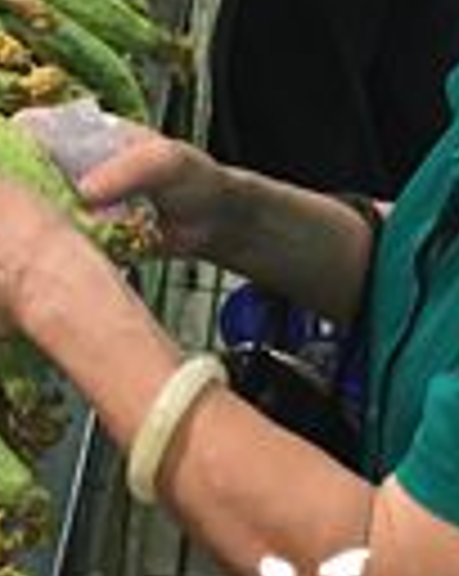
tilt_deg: -19.2
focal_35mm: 133
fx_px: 2264
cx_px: -234
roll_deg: -2.6
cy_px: 22
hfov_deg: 11.1
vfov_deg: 14.3
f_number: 2.2
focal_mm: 4.15
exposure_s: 1/33
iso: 40
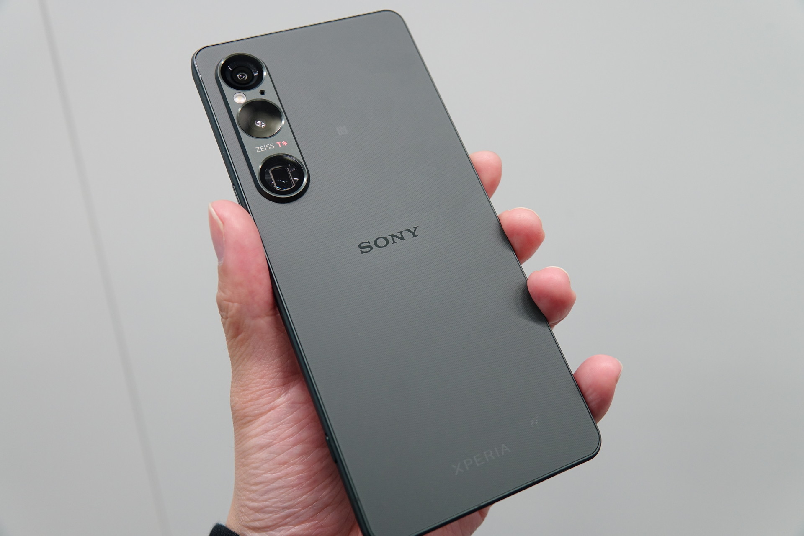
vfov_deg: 41.1
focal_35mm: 32
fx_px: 715
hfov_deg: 58.7
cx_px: 402
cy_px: 268
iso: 400
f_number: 2.8
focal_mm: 11.77
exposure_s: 1/40
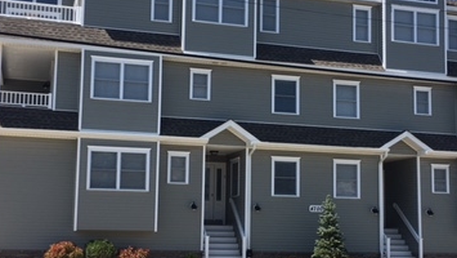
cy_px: 141
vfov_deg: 21.1
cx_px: 233
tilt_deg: +8.6
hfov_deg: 36.6
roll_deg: -1.3
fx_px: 691
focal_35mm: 57
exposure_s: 1/1282
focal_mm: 4.15
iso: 25
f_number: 2.2
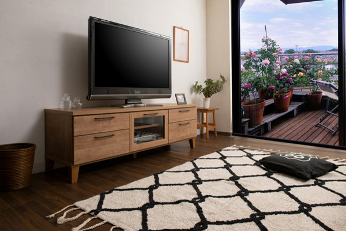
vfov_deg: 49.6
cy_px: 116
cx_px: 173
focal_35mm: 26
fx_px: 250
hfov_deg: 69.4
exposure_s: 1/100
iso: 160
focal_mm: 26
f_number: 9
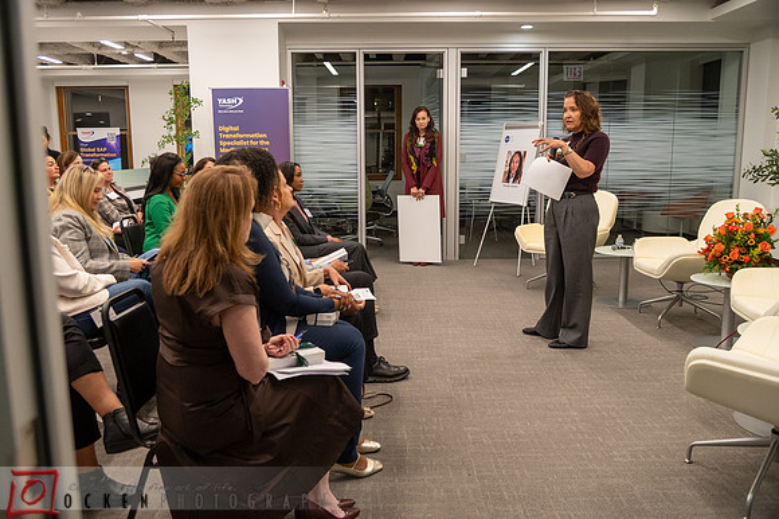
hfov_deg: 62.0
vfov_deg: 43.6
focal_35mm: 30
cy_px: 260
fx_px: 649
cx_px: 390
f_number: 4
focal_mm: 30
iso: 1600
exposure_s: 1/160
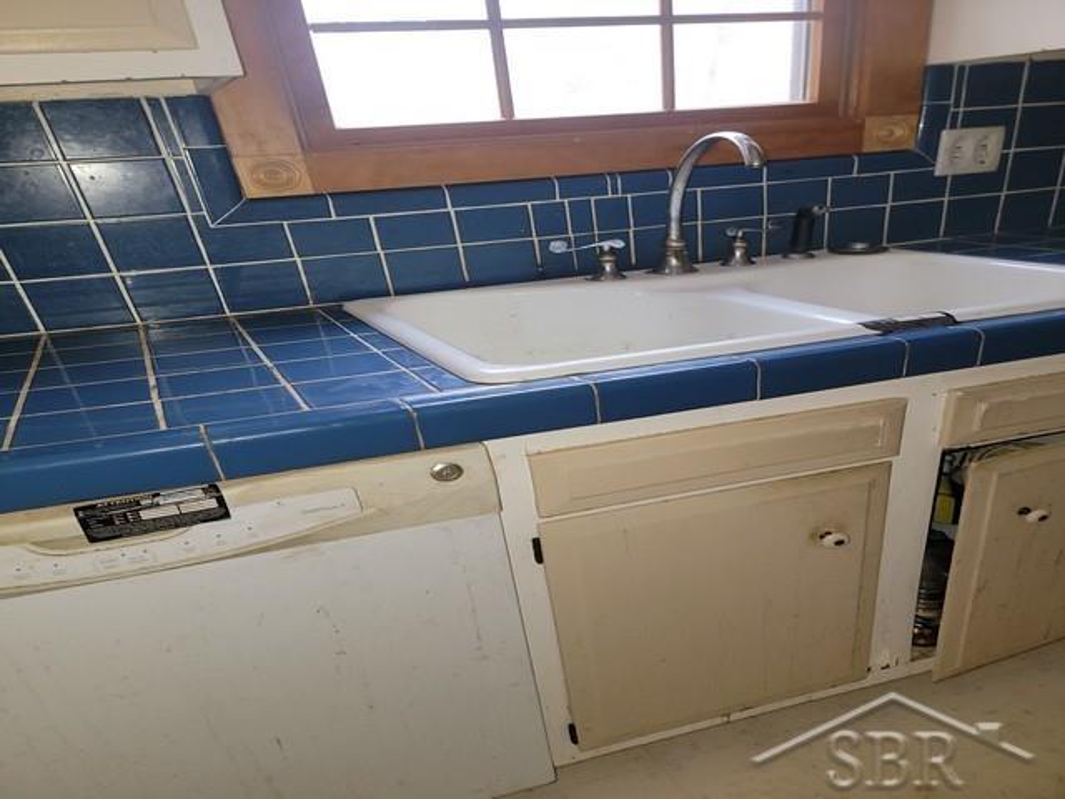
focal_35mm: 24
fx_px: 738
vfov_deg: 56.8
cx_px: 532
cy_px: 400
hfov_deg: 71.6
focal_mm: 6.7
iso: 125
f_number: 1.8
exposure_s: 1/60
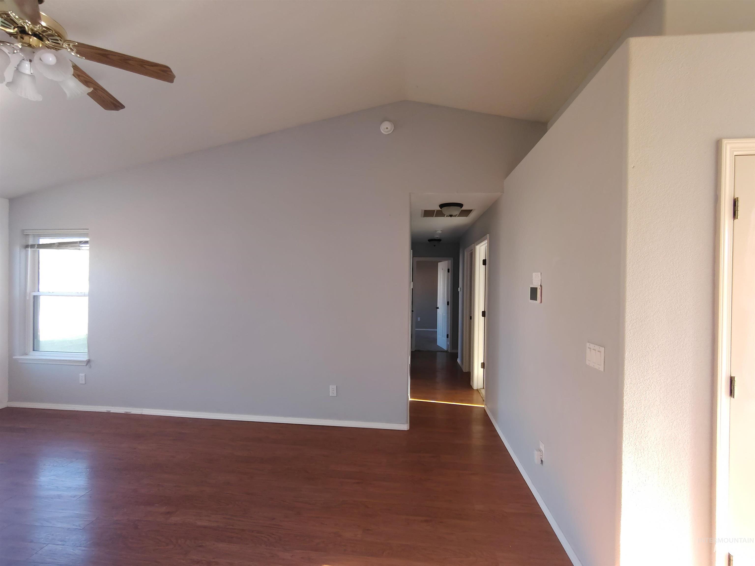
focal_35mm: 16
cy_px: 283
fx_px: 349
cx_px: 378
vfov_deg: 78.1
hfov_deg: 94.5
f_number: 2.2
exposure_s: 1/60
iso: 293
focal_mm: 2.13
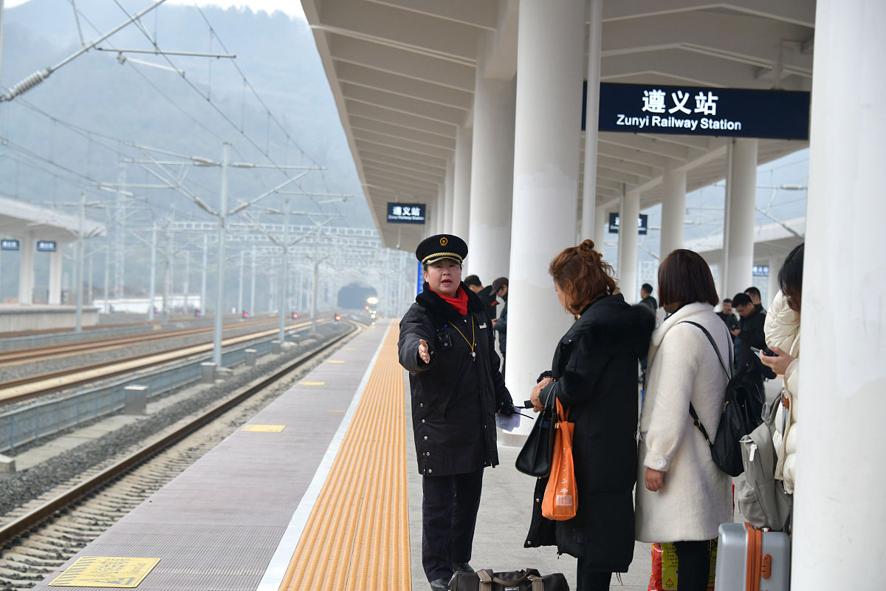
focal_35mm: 92
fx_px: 2264
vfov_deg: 14.9
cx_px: 443
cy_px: 296
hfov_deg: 22.1
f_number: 5.6
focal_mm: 92
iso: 1250
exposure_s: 1/400
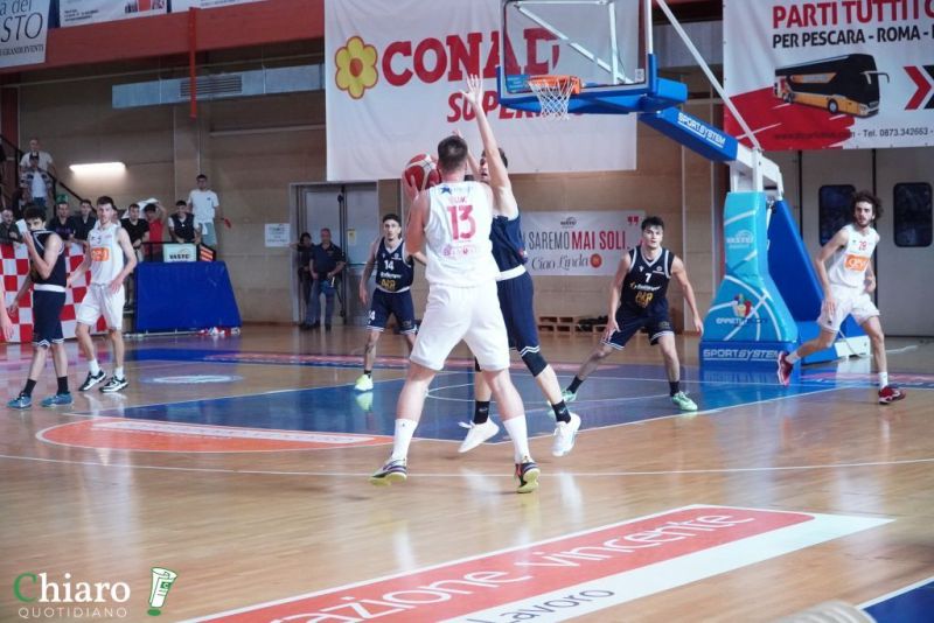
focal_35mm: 64
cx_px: 467
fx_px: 1674
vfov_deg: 21.1
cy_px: 312
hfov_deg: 31.2
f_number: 4
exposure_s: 1/800
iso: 5000
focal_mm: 43
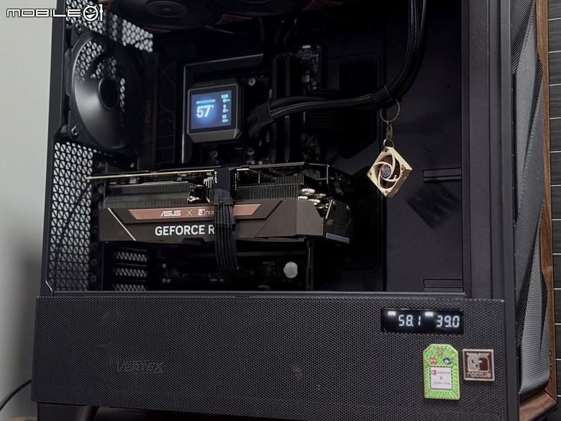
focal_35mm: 48
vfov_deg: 30.3
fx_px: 778
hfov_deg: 39.7
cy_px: 210
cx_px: 280
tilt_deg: +6.7
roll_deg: -2.0
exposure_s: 1/30
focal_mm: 6.76
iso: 800
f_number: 1.78
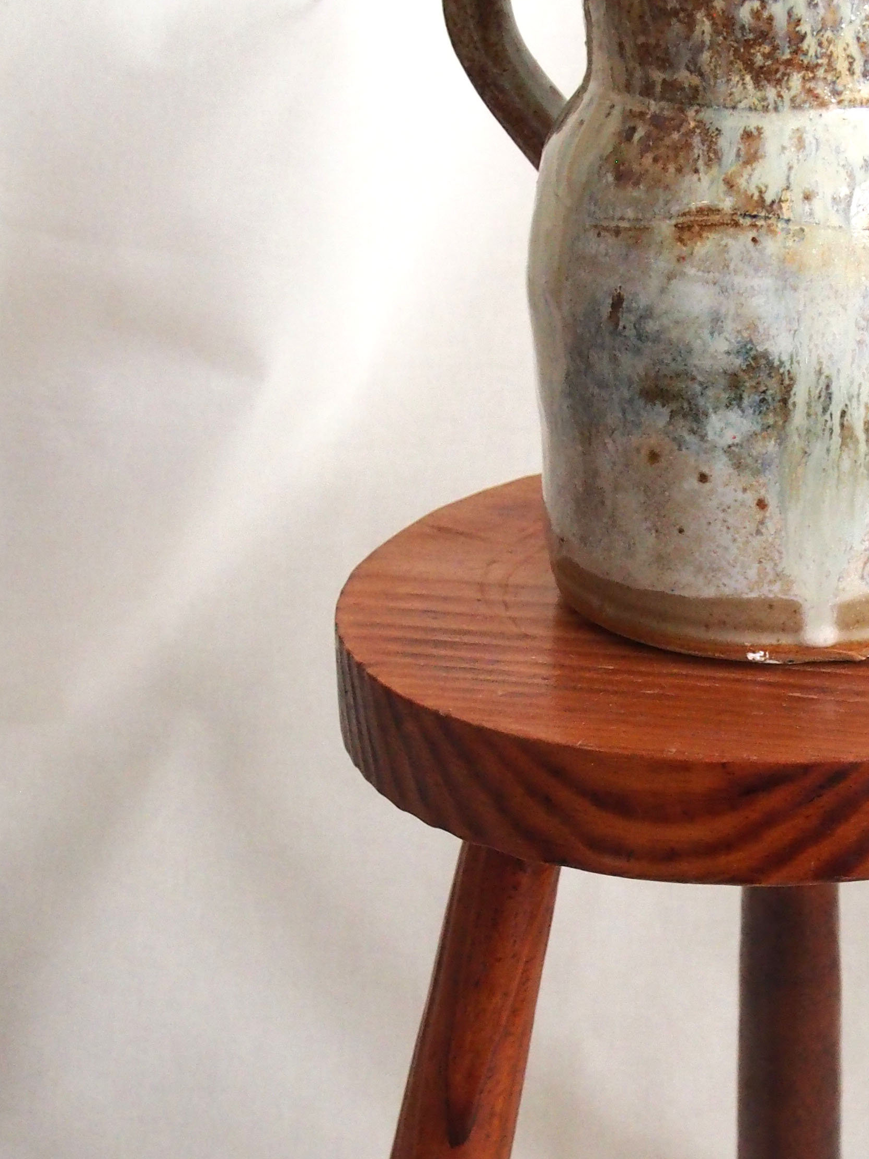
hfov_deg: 18.4
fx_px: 2645
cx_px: 777
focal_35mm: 79
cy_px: 699
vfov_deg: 24.7
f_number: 4.4
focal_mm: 19
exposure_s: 1/40
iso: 1600
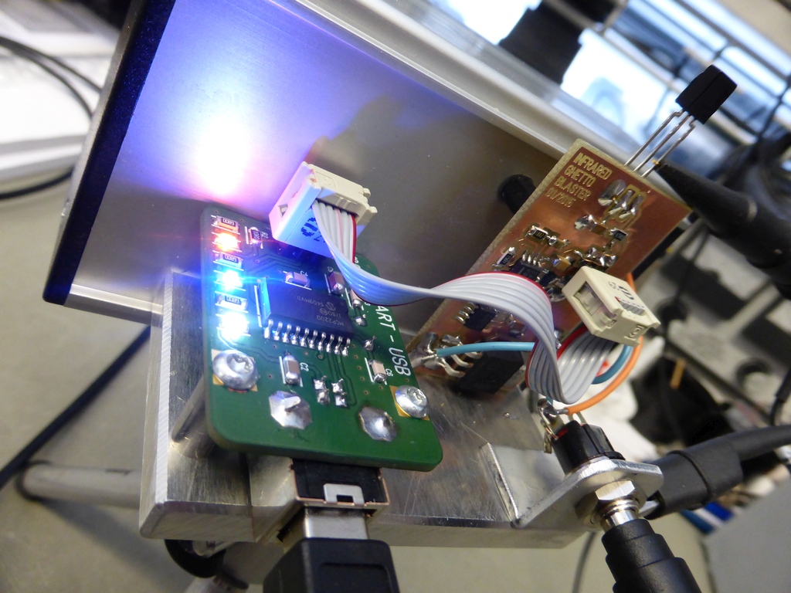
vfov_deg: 54.9
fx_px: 571
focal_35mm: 25
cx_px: 396
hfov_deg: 69.4
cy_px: 296
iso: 400
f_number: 3.3
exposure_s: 1/40
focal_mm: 4.3
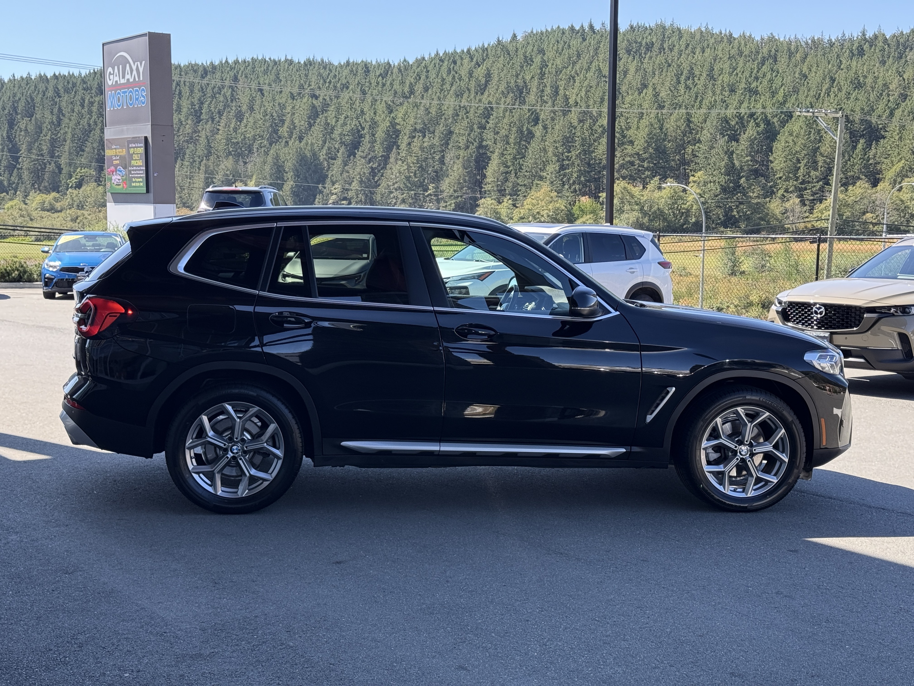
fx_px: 1267
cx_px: 457
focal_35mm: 48
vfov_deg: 30.3
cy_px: 343
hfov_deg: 39.7
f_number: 1.78
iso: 64
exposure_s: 1/596
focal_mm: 6.76
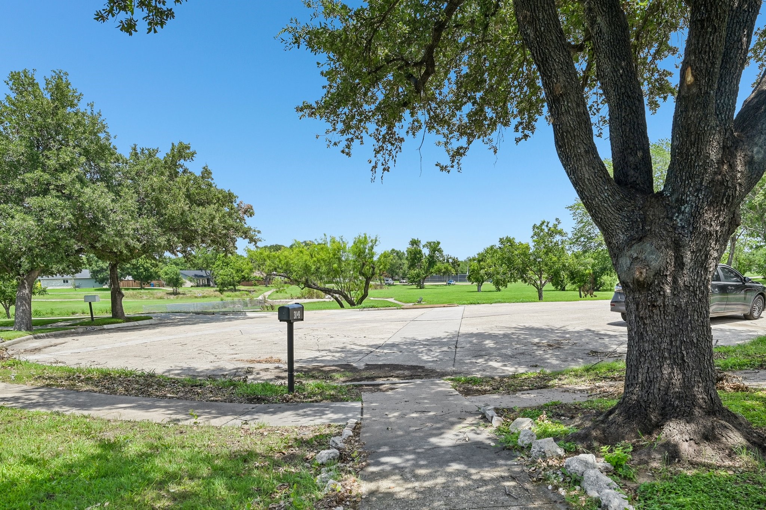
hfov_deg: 76.1
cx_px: 383
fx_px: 489
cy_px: 255
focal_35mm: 23
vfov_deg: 55.1
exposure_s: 1/1250
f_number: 8
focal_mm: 23
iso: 400
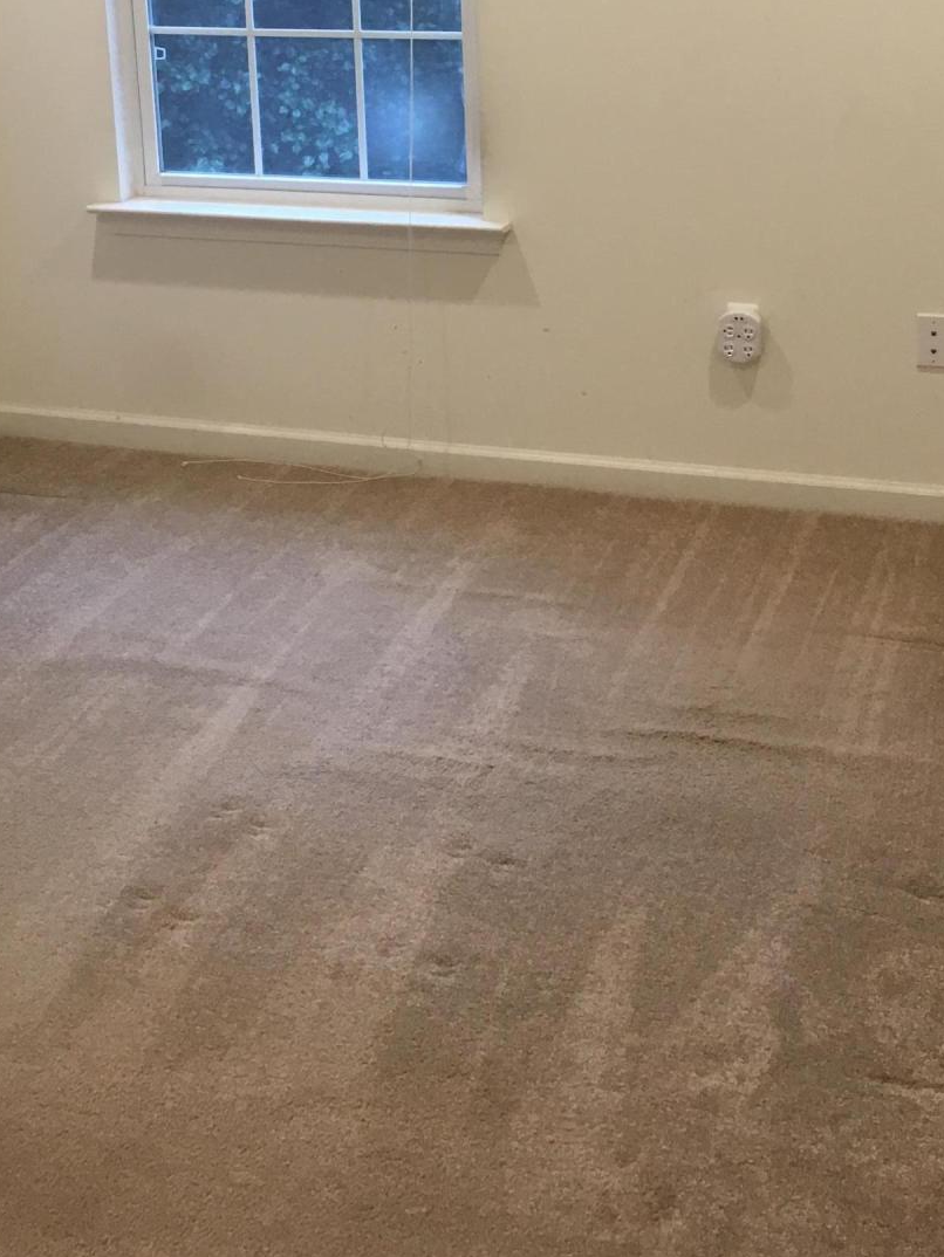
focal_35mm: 54
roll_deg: +0.5
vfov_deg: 34.5
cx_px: 506
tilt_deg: -12.8
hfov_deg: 27.0
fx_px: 1963
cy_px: 268
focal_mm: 4.15
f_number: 2.2
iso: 32
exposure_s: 1/30
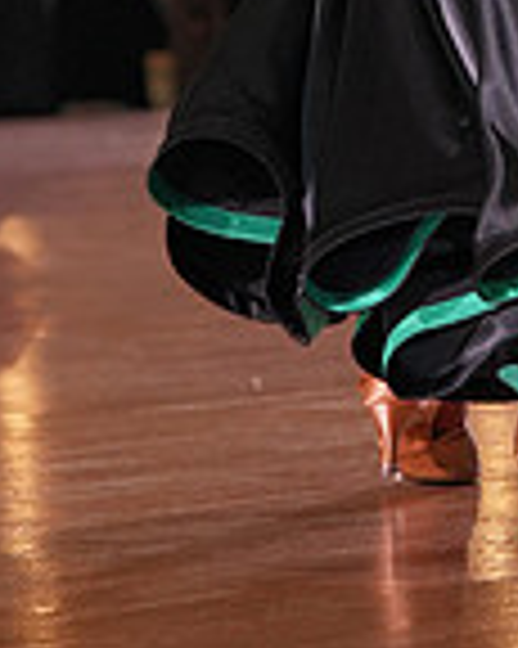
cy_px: -410
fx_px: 6676
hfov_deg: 4.4
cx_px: 669
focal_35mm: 348
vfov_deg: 5.5
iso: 1250
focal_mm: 92
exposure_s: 1/500
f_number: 4
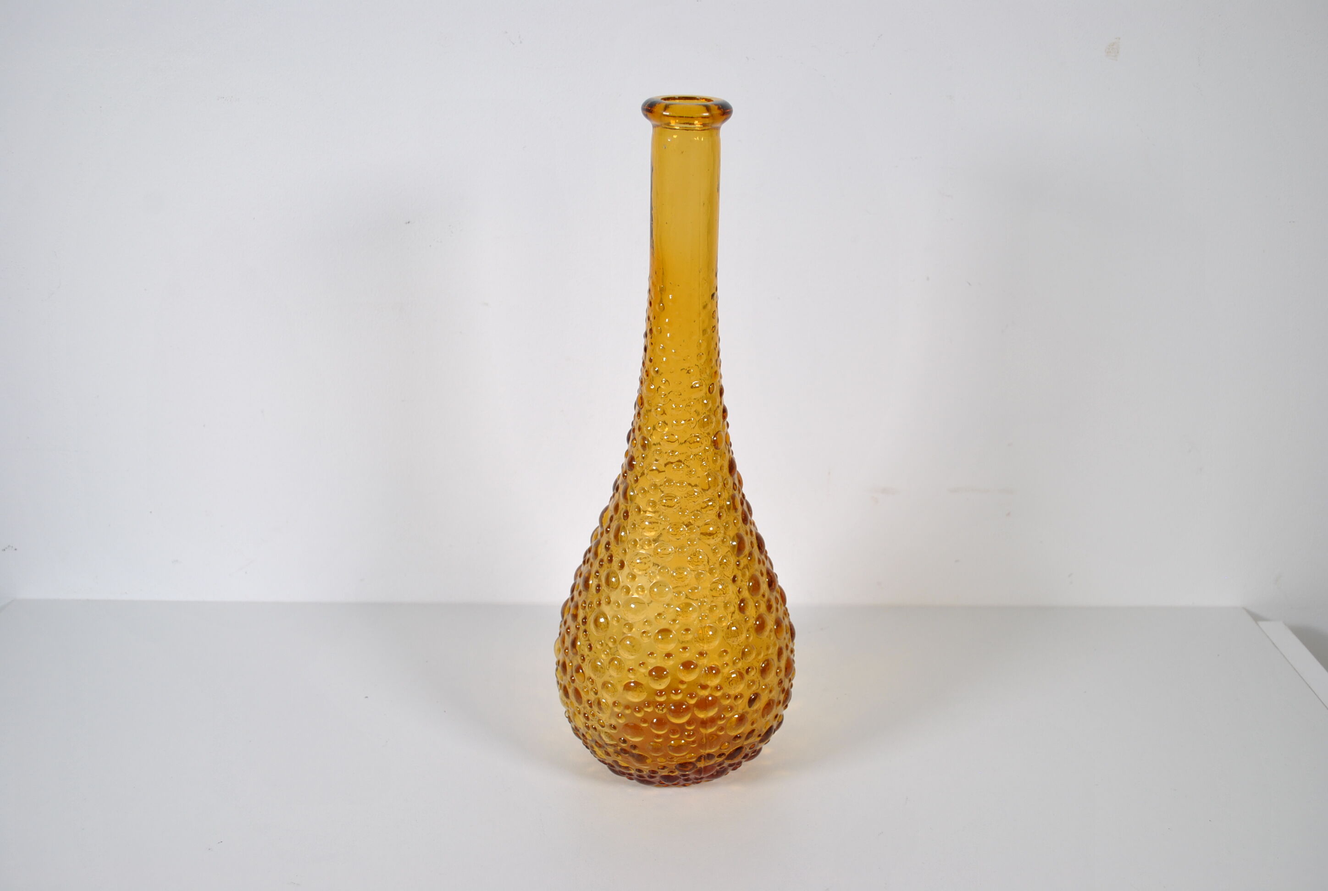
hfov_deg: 57.1
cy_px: 446
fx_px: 1220
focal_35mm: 33
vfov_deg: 40.1
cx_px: 664
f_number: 5.6
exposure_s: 1/125
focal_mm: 22
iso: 200
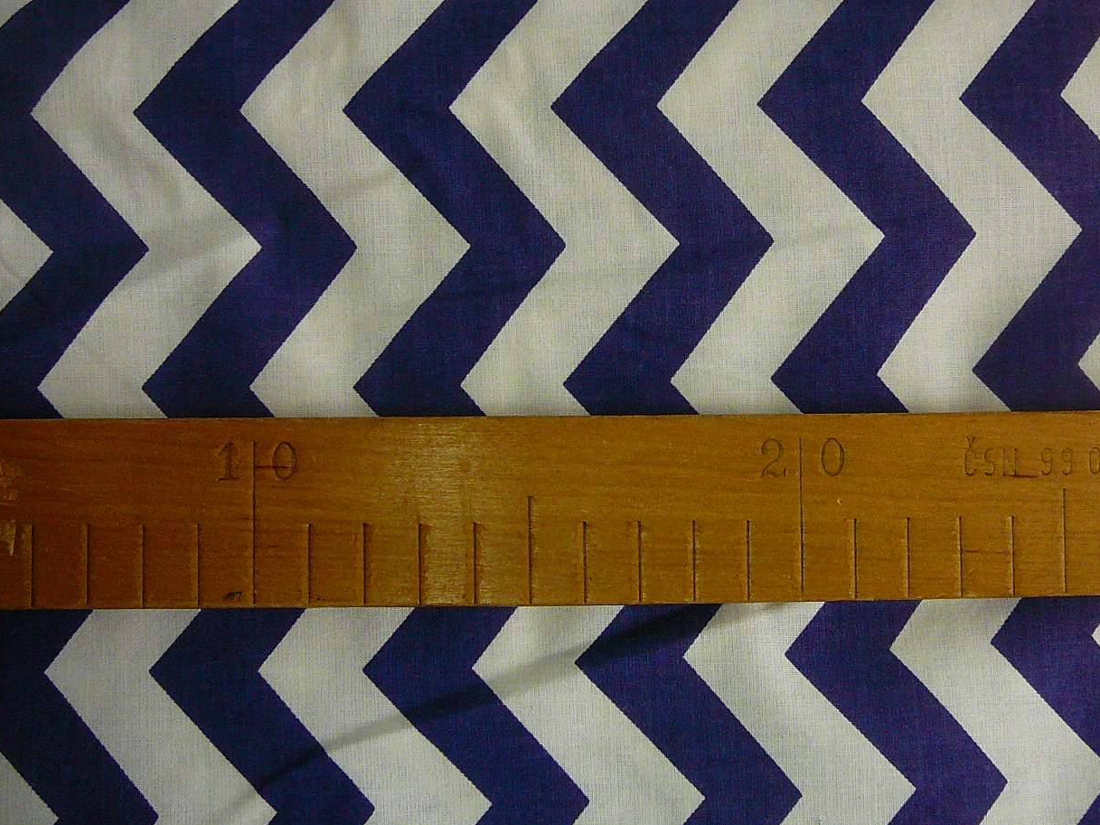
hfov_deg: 41.1
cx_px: 639
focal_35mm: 46
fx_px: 1462
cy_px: 353
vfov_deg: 31.5
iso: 200
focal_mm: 5.2
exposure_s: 1/40
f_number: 2.8
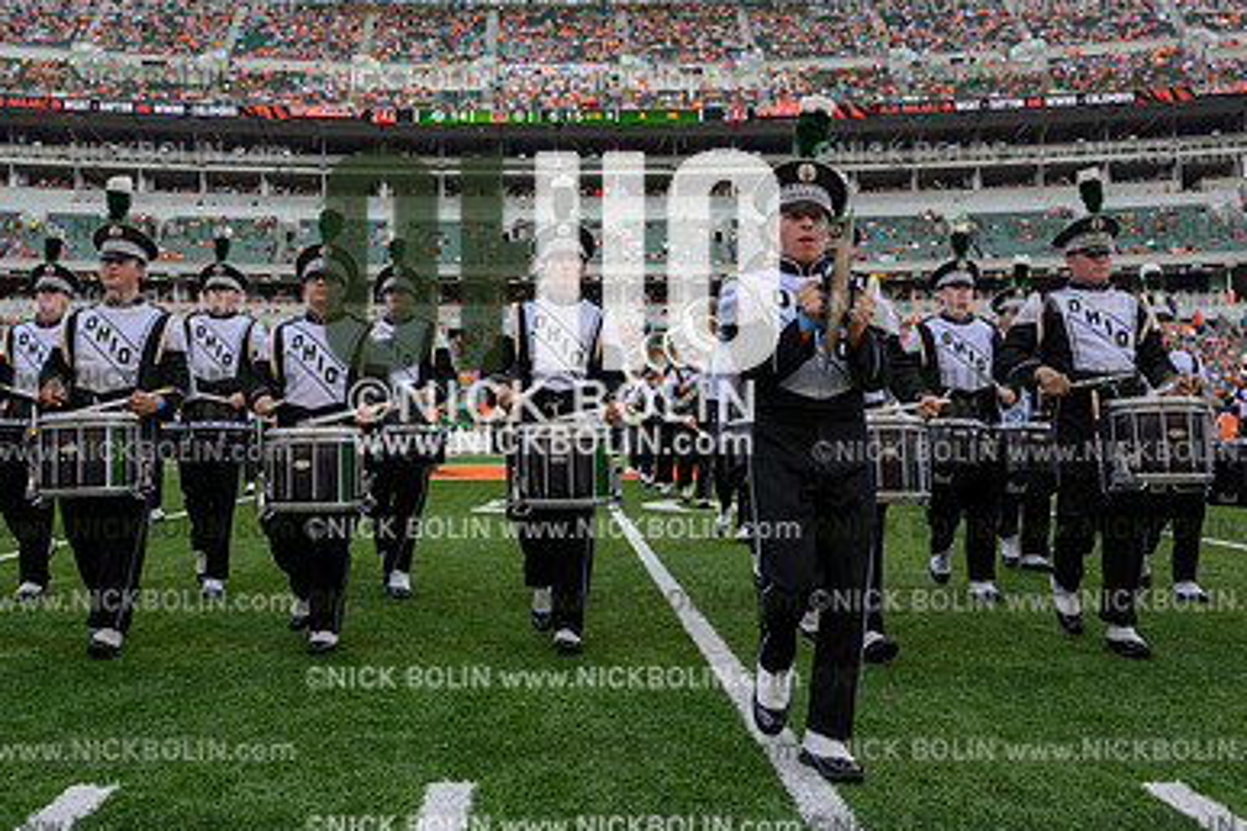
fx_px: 1247
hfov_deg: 53.0
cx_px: 551
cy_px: 304
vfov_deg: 36.6
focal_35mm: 36
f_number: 7.1
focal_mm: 24
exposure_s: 1/100
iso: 80
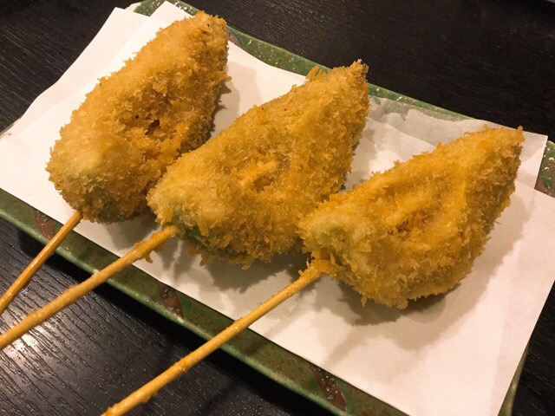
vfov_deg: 45.4
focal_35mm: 31
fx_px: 497
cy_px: 208
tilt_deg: -57.8
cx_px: 278
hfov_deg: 58.4
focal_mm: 3.3
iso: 200
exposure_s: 1/17
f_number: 2.4
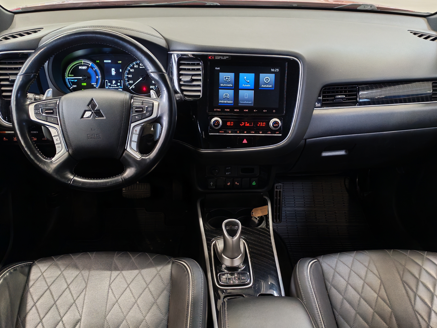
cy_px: 164
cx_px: 218
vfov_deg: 42.9
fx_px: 417
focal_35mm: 33
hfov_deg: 55.4
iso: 1250
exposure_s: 1/50
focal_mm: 6.12
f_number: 1.9
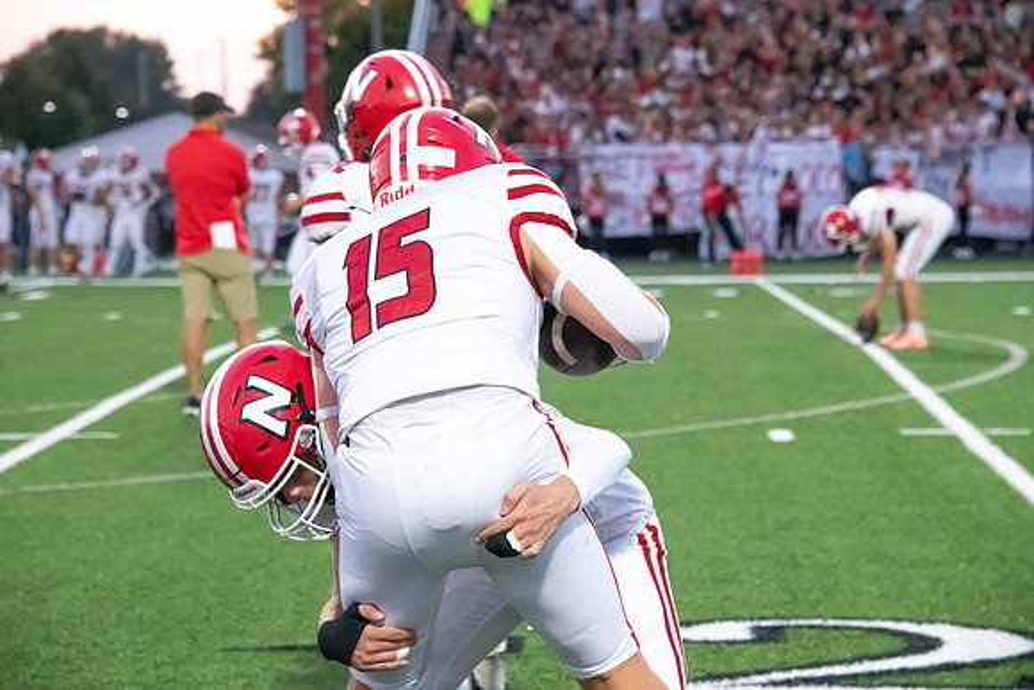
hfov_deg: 14.2
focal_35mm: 145
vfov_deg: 9.5
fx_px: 4166
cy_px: 345
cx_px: 517
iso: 10000
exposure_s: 1/500
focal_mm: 145
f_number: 7.1
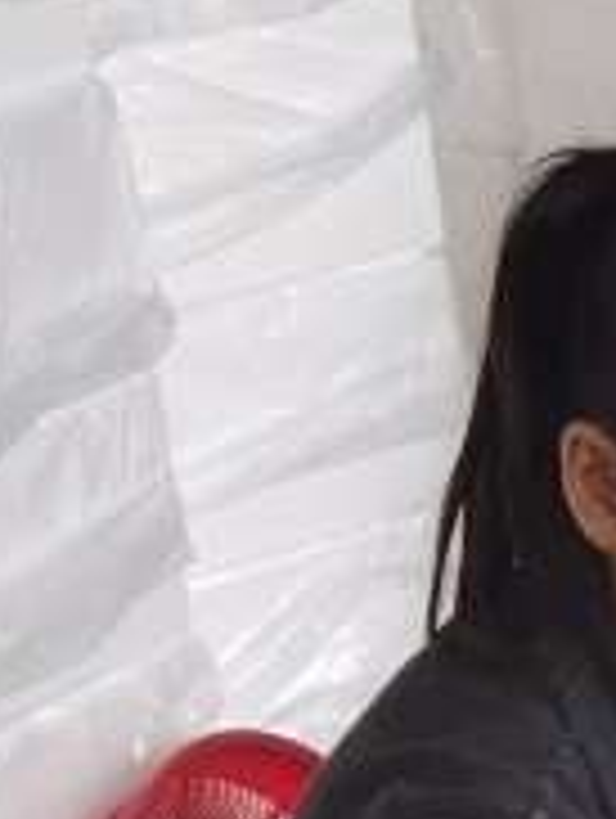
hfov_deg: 8.7
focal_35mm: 158
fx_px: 3740
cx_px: 1412
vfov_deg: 10.4
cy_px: 2090
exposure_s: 1/251
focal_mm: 6.71
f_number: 1.9
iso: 50
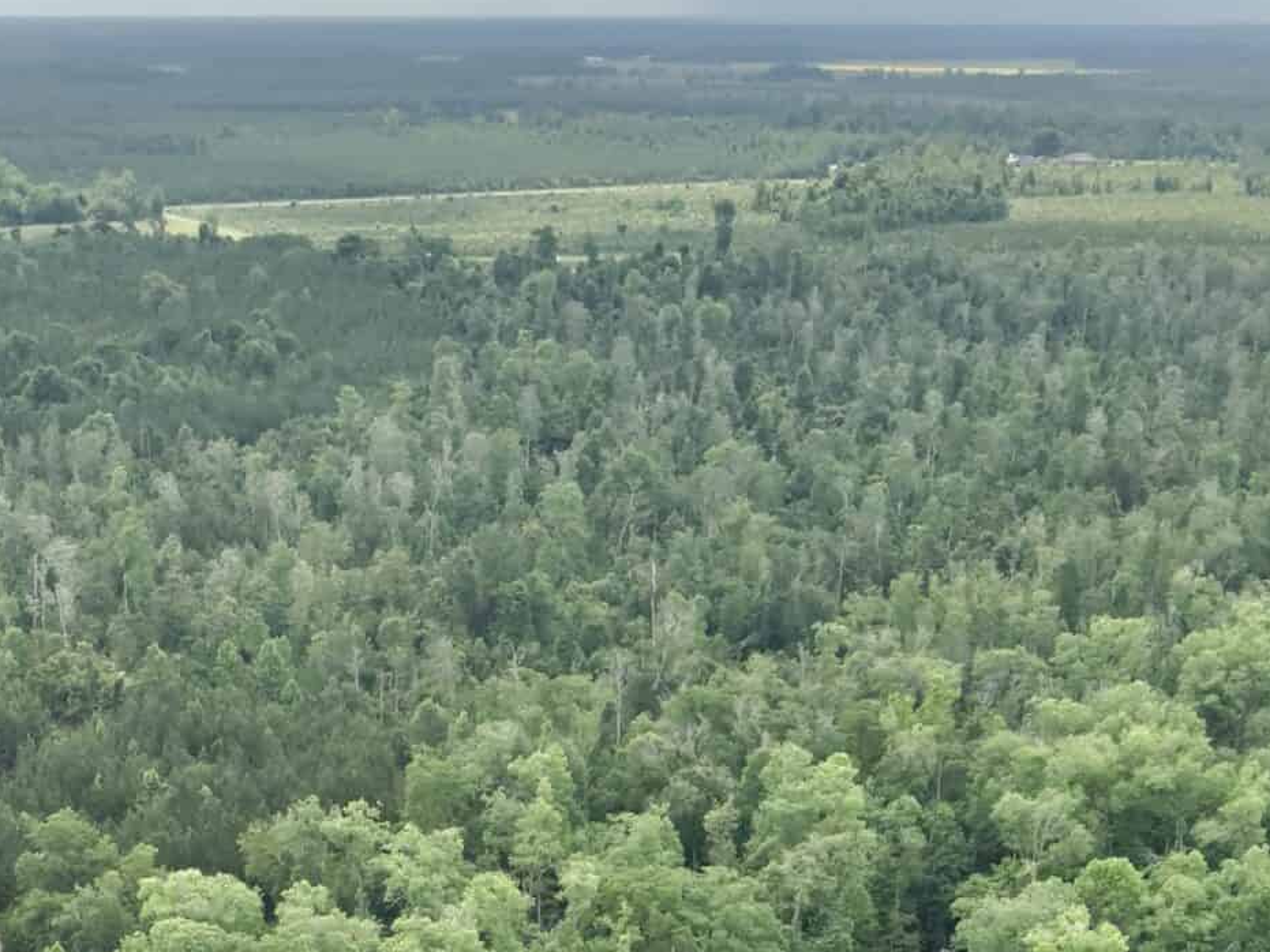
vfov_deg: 20.9
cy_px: 1105
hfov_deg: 29.0
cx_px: 322
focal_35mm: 66
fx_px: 2421
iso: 100
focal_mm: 4.4
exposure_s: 1/640
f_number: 2.8
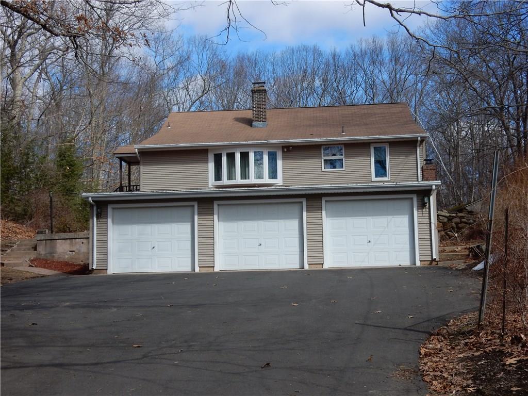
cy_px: 198
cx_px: 264
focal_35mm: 51
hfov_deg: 37.5
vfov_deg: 28.6
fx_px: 778
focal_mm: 9
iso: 125
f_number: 4.5
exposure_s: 1/800
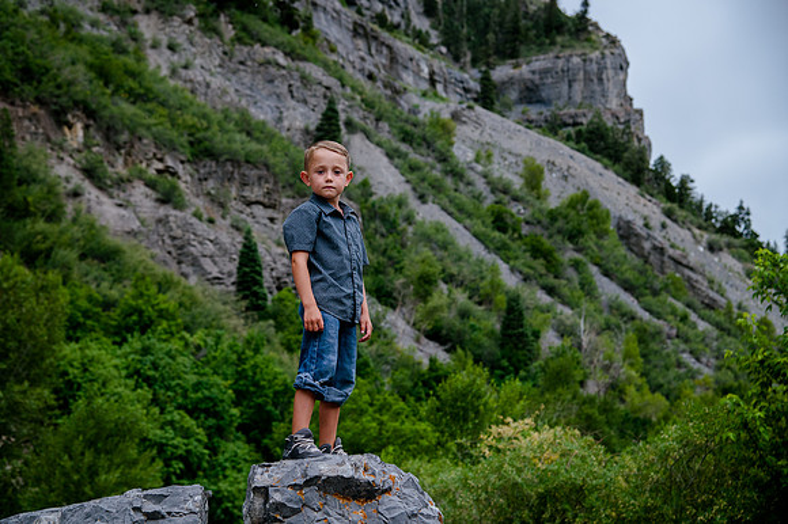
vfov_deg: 19.9
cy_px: 249
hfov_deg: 29.6
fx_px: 1493
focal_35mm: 68
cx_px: 374
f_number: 5
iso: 400
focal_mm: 65
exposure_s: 1/250
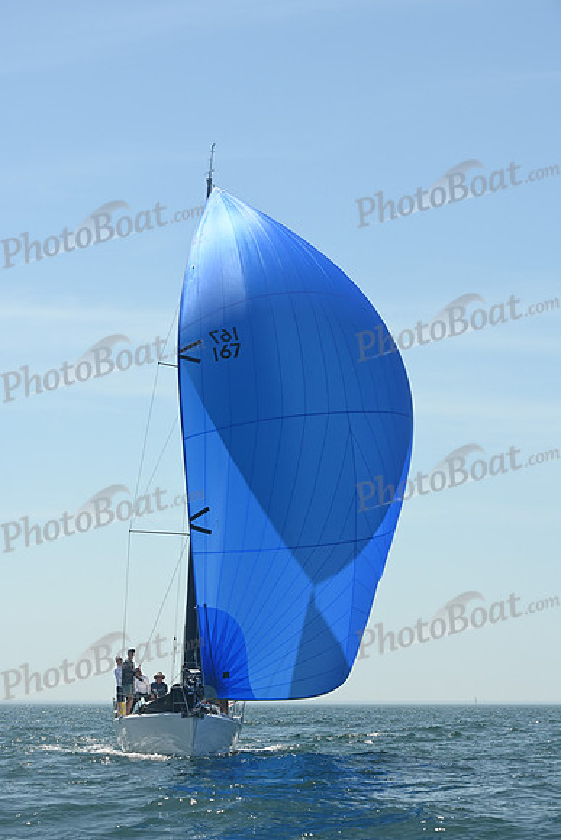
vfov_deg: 22.6
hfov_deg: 15.2
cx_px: 280
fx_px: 2102
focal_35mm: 90
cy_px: 420
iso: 320
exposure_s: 1/1000
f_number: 10
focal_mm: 90
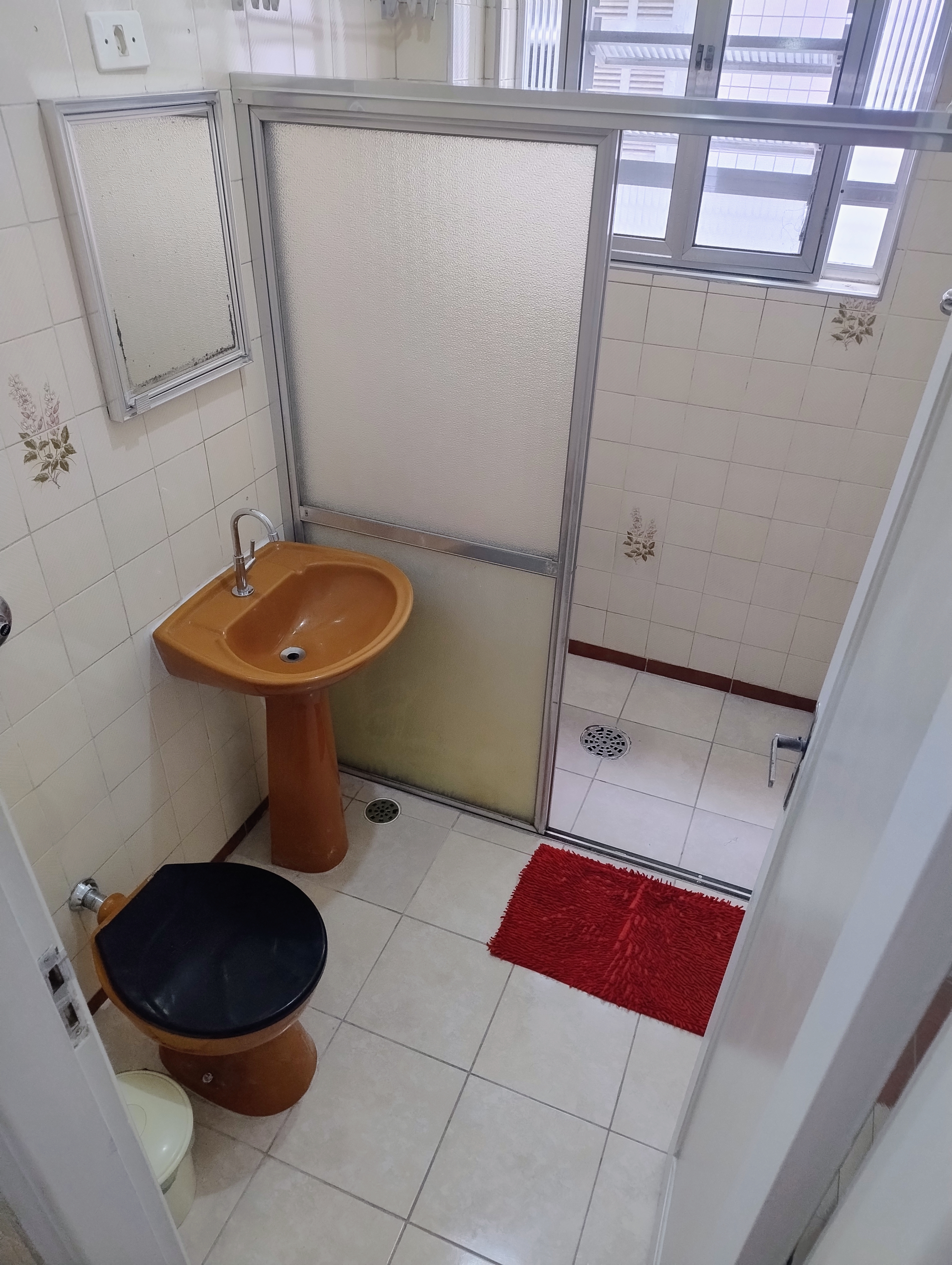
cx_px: 476
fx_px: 878
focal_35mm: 24
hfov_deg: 56.9
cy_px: 632
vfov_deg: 71.5
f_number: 1.8
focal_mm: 5.56
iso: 428
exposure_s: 1/60
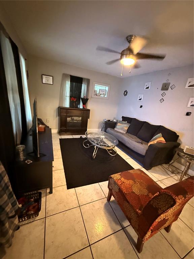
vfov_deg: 102.1
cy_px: 130
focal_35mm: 14
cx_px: 97
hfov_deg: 85.7
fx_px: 105
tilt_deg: -15.1
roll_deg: -7.0
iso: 1600
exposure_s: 1/30
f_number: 2.2
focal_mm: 2.22
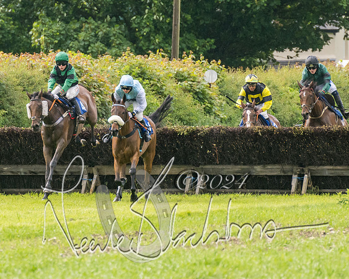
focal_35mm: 880
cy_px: 130
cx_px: 109
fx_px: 9091
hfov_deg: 2.2
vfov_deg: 1.8
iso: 400
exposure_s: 1/2000
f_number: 4
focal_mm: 280
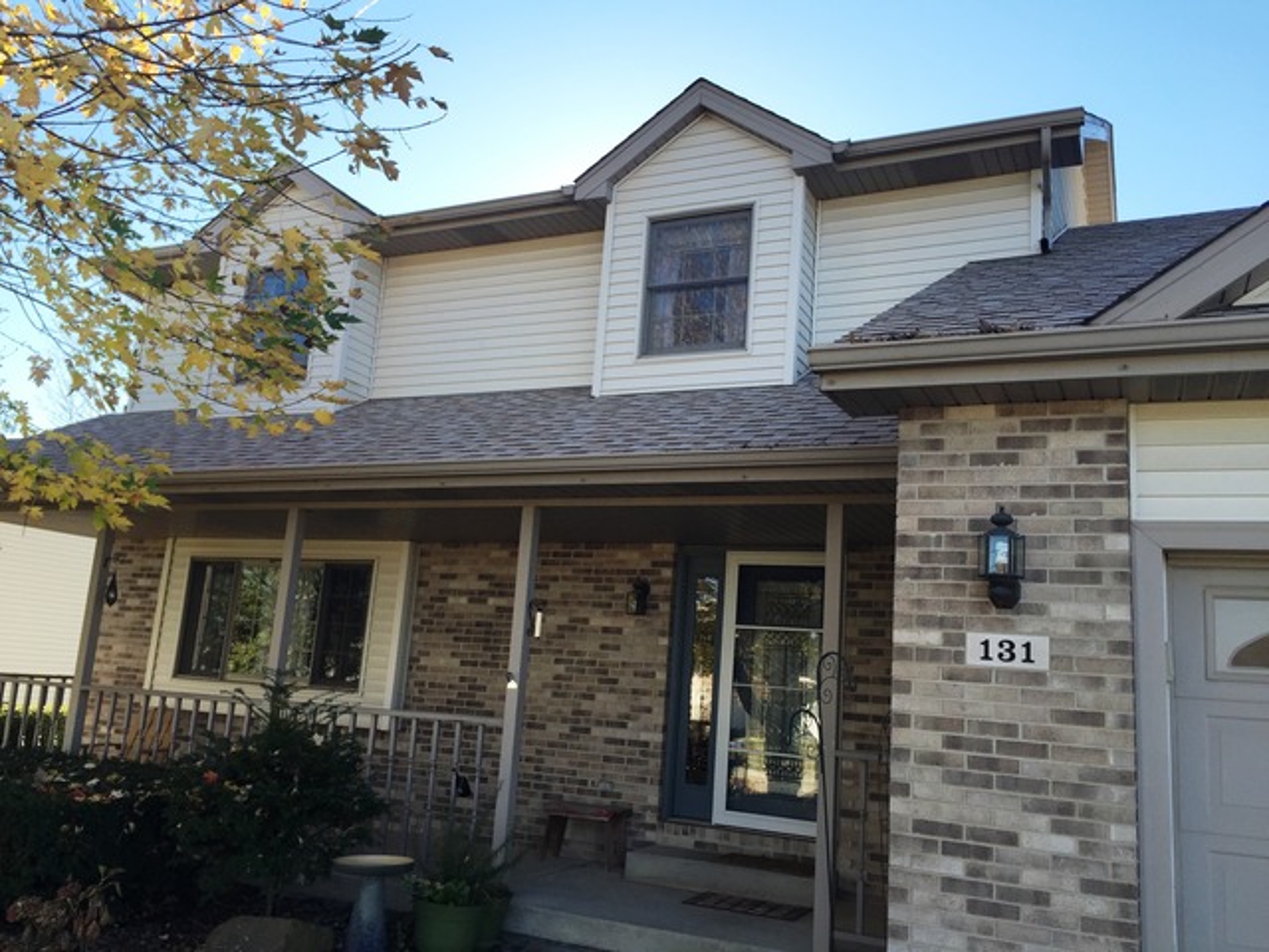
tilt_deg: +10.2
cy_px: 476
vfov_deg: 48.2
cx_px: 634
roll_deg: -4.4
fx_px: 1063
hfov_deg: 61.7
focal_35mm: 29
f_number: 2.2
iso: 32
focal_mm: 4.15
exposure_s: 1/670
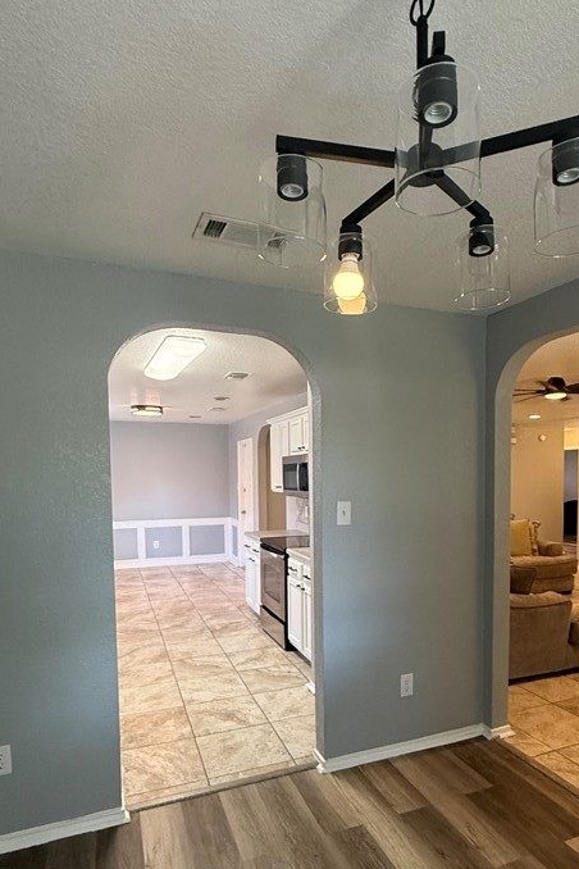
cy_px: 504
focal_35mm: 22
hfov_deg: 57.0
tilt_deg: -2.5
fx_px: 531
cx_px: 327
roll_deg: -0.1
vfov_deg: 78.0
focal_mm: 2.22
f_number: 2.2
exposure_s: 1/120
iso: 400
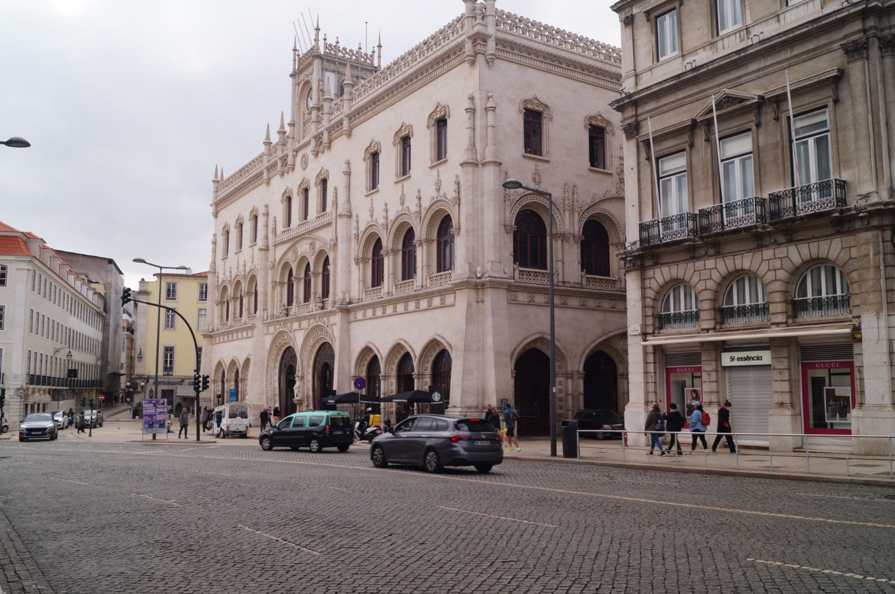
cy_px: 297
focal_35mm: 33
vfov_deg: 39.9
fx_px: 819
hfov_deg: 57.3
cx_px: 448
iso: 100
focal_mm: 22
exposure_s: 1/100
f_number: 11
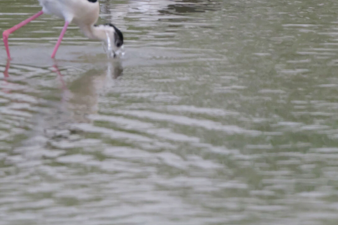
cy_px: -50
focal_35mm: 1837
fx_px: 17248
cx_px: 119
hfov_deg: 1.1
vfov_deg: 0.7
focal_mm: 400
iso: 3200
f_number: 8
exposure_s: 1/1000
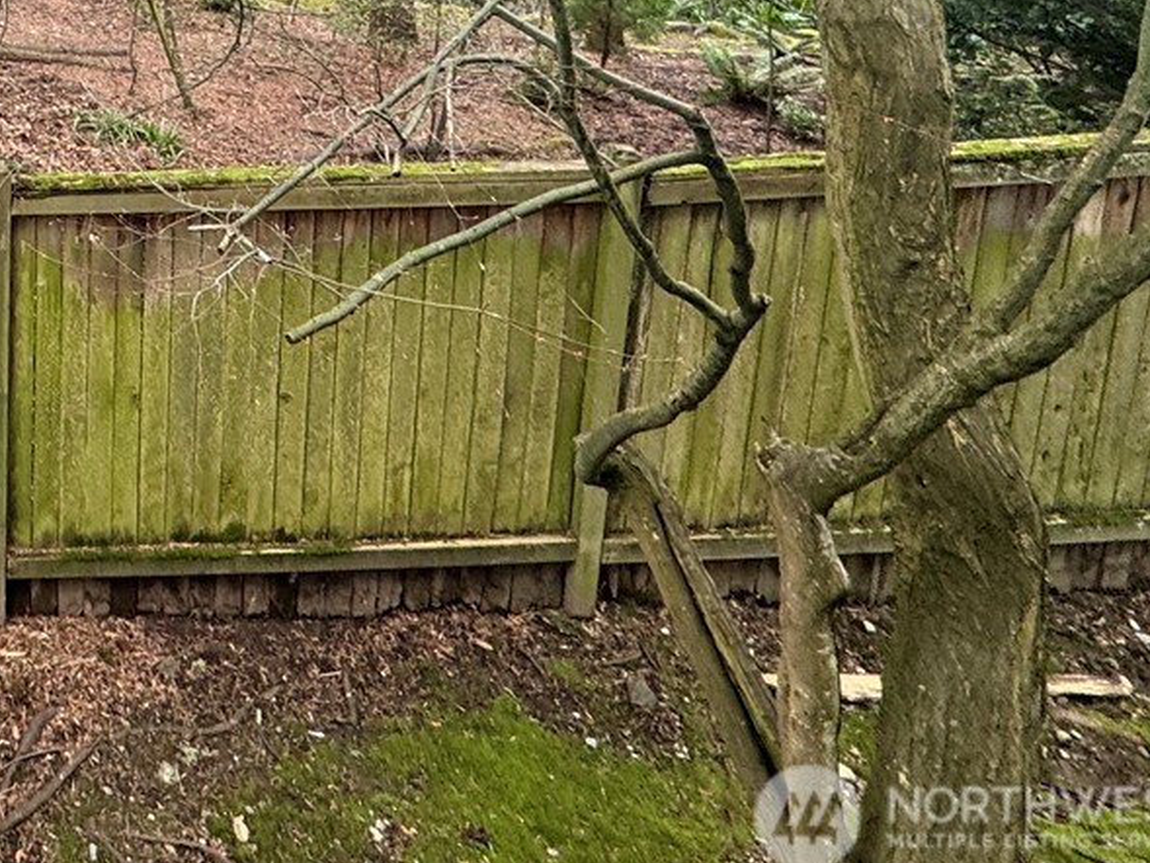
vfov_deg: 29.7
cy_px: -275
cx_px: -301
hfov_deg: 35.6
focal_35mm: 38
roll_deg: +0.7
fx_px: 1263
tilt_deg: -5.6
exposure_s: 1/159
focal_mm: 2.22
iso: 40
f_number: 2.2
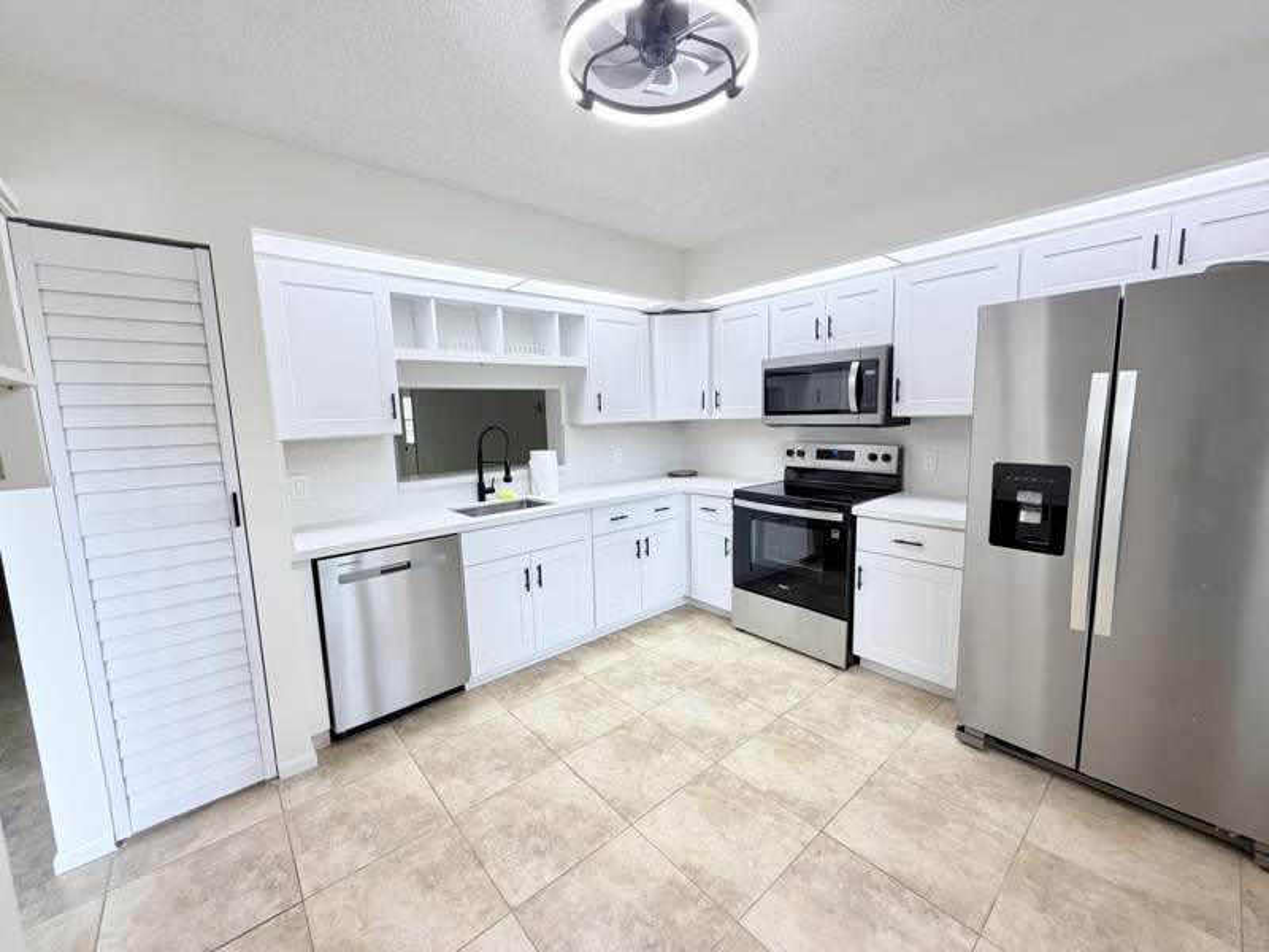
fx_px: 513
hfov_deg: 102.1
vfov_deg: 85.7
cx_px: 634
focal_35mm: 14
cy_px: 476
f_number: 2.2
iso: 200
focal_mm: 2.22
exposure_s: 1/120
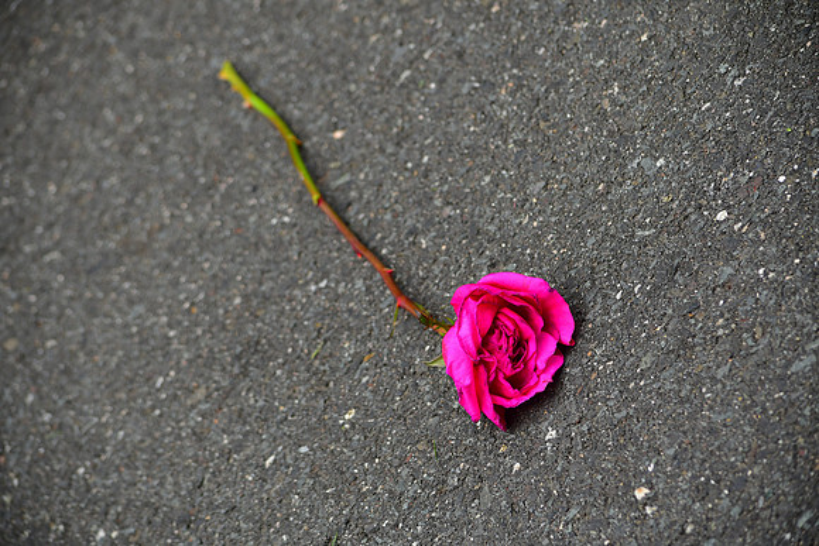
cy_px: 273
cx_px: 410
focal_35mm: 150
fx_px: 3413
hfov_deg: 13.7
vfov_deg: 9.2
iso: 200
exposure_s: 1/1000
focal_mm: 100
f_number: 5
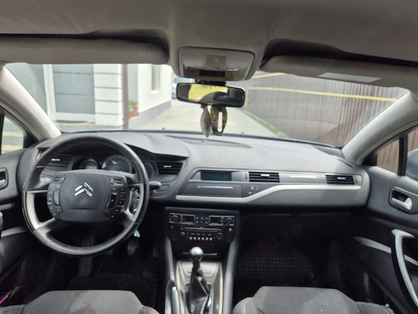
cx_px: 209
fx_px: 278
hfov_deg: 73.9
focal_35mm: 23
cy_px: 157
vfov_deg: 58.9
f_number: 1.8
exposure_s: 1/411
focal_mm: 5.4
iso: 25
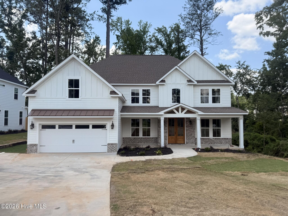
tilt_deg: +3.9
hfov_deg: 71.6
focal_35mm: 24
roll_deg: -0.9
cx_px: 144
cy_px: 108
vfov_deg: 56.8
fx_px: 200
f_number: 1.78
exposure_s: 1/3425
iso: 80
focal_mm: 6.76
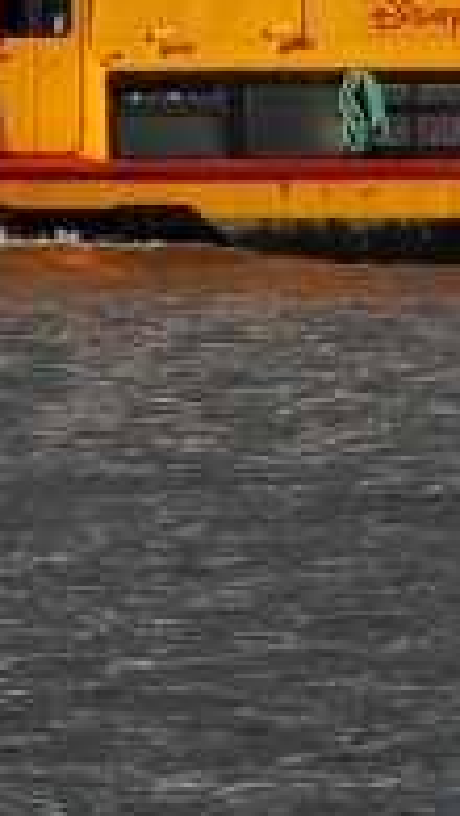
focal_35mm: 1117
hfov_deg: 1.1
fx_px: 24164
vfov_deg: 1.9
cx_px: 569
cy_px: -324
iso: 100
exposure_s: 1/320
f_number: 10
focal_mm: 135
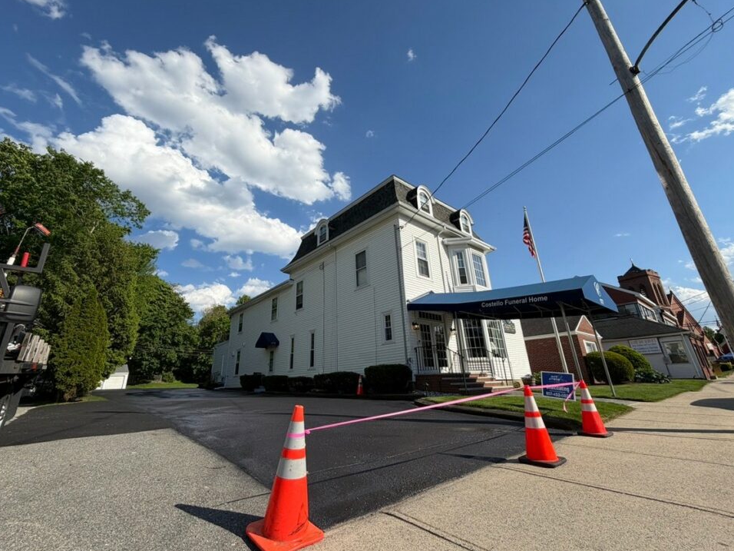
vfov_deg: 81.7
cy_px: 267
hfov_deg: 98.1
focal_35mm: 15
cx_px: 350
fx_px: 318
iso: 20
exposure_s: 1/1017
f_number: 2.2
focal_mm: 2.22
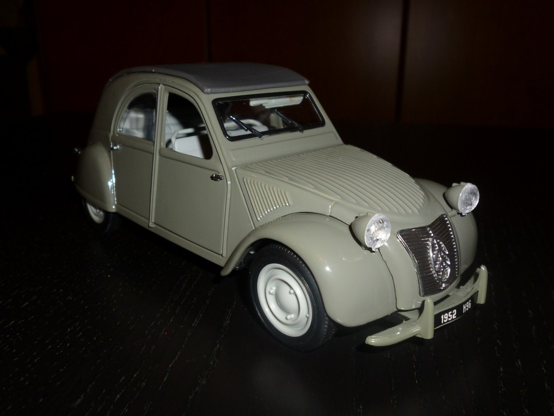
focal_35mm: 32
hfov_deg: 56.8
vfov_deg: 44.2
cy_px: 208
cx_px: 277
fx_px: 512
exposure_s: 1/60
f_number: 3.3
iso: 100
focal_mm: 5.7
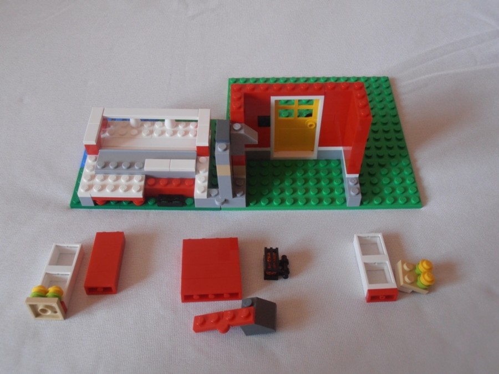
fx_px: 533
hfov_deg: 50.1
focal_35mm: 37
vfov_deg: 38.7
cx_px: 250
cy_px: 187
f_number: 3.9
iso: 125
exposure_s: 1/40
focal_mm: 6.61
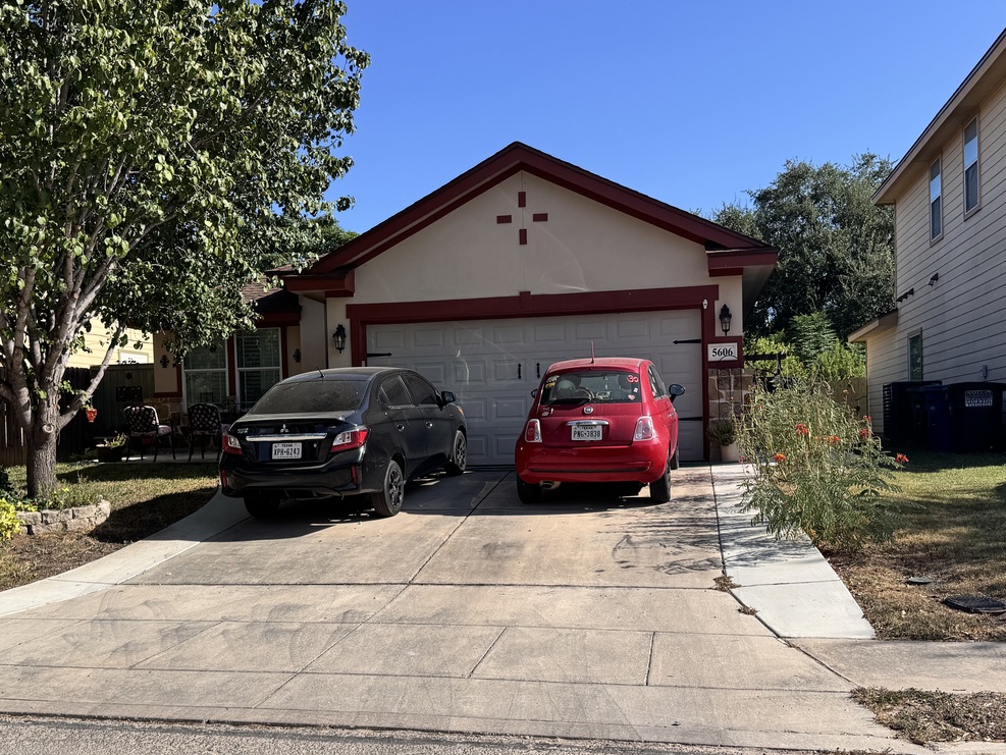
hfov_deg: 52.6
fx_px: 1018
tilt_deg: -0.9
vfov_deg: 40.6
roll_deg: +1.3
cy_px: 442
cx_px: 484
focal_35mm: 35
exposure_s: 1/4950
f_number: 1.78
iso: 80
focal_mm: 6.76
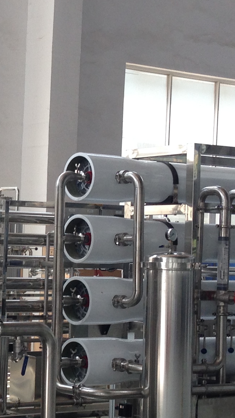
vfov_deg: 21.1
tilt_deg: +1.2
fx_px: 1118
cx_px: -77
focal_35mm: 101
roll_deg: -2.3
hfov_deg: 11.6
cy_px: 251
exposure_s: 1/120
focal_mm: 4.12
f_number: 2.4
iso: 50
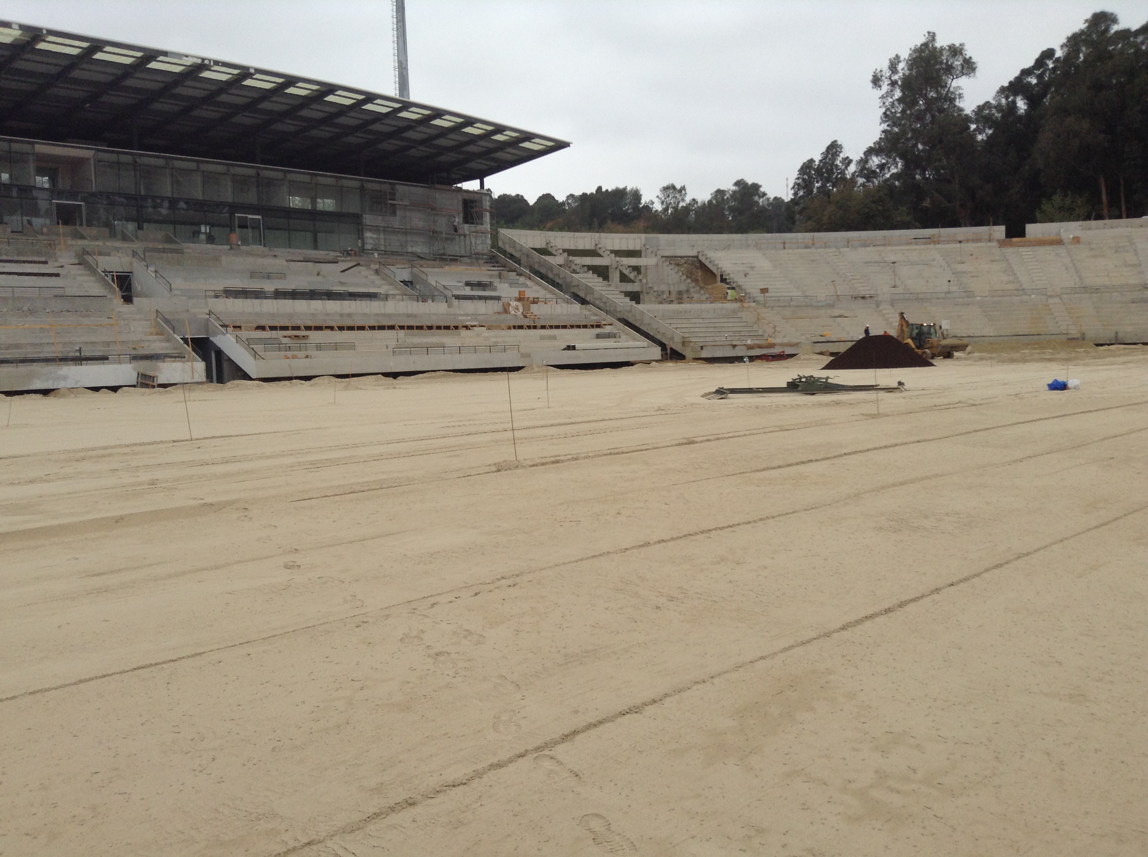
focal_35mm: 33
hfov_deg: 55.4
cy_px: 428
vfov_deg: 42.8
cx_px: 574
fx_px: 1093
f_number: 2.4
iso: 25
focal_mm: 3.3
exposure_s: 1/715
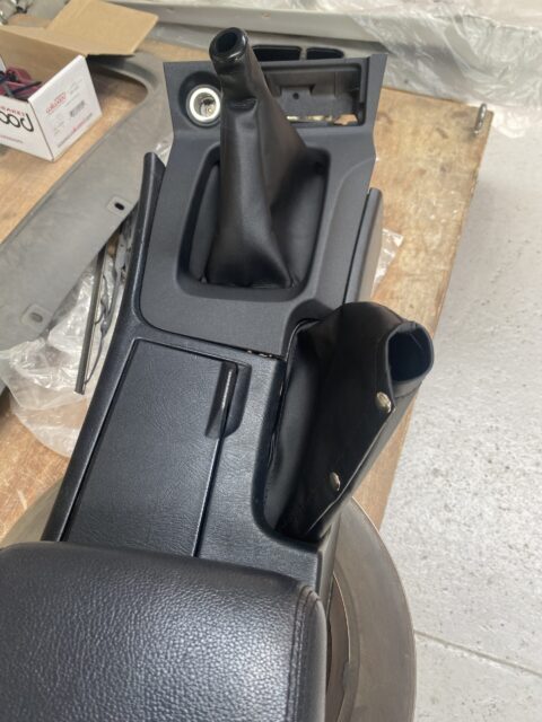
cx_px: 271
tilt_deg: -56.0
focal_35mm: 26
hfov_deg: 53.1
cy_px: 361
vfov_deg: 67.3
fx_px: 543
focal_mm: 4.25
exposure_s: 1/119
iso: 125
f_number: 1.8
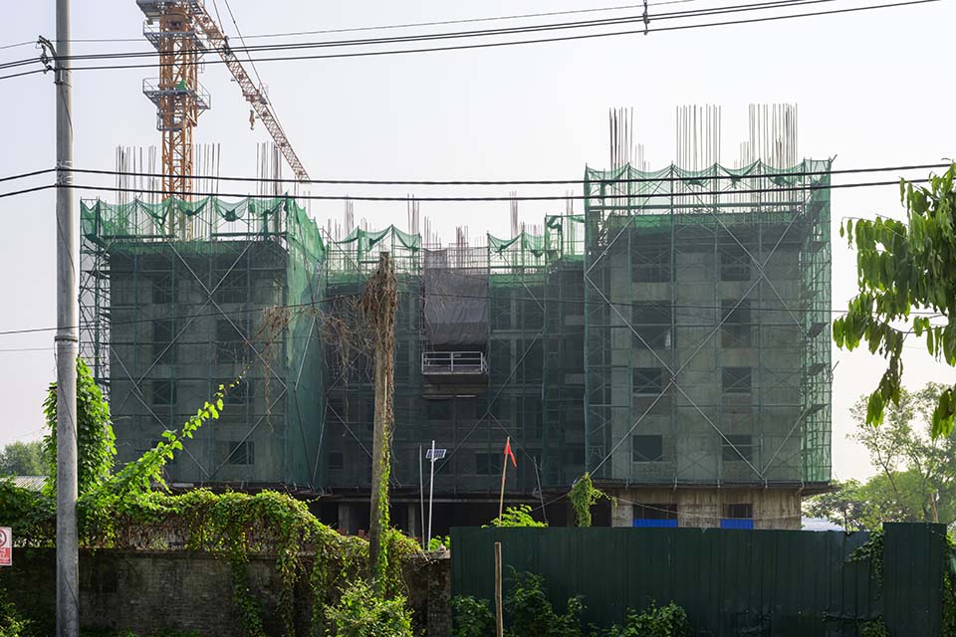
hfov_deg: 44.5
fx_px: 1168
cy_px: 318
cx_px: 478
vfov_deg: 30.5
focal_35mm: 44
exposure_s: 1/800
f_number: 9
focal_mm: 44
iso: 560
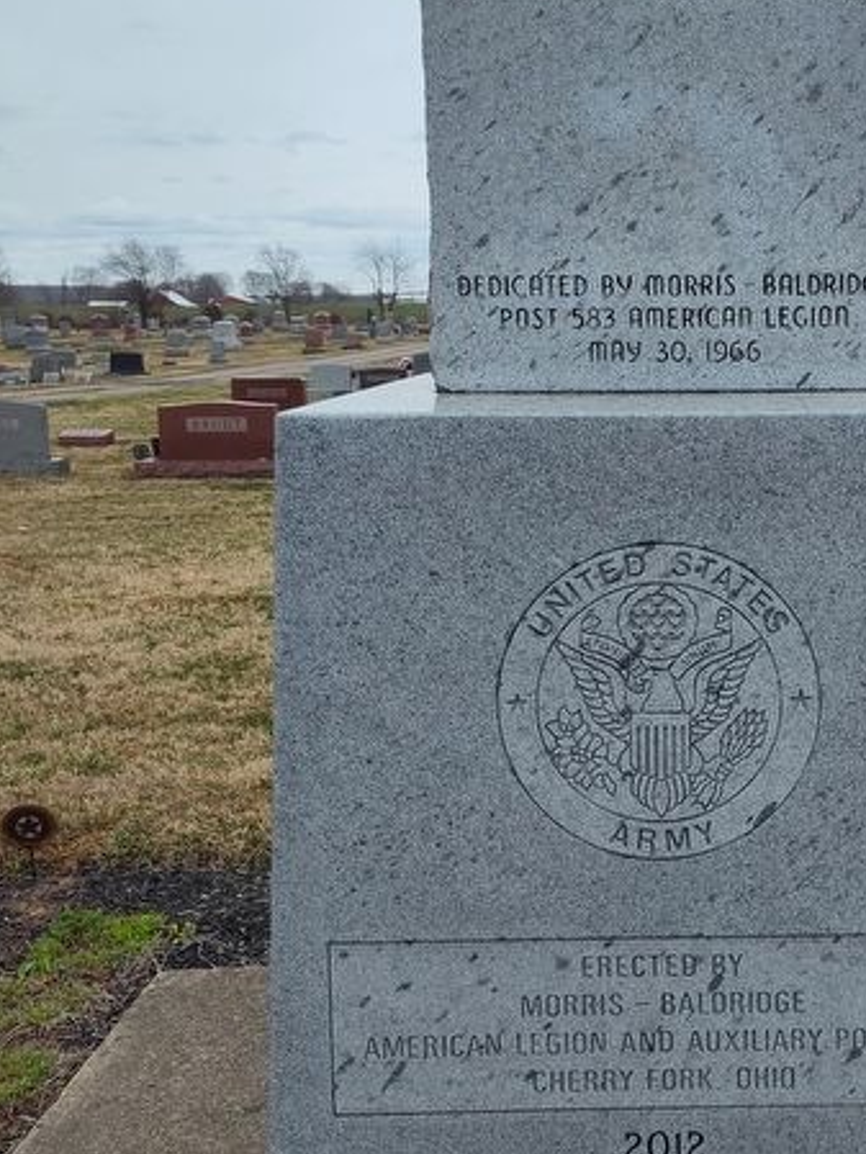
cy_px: 542
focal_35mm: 41
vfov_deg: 45.7
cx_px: 707
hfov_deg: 34.0
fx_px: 1367
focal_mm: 5.56
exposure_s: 1/429
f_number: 1.8
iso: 100
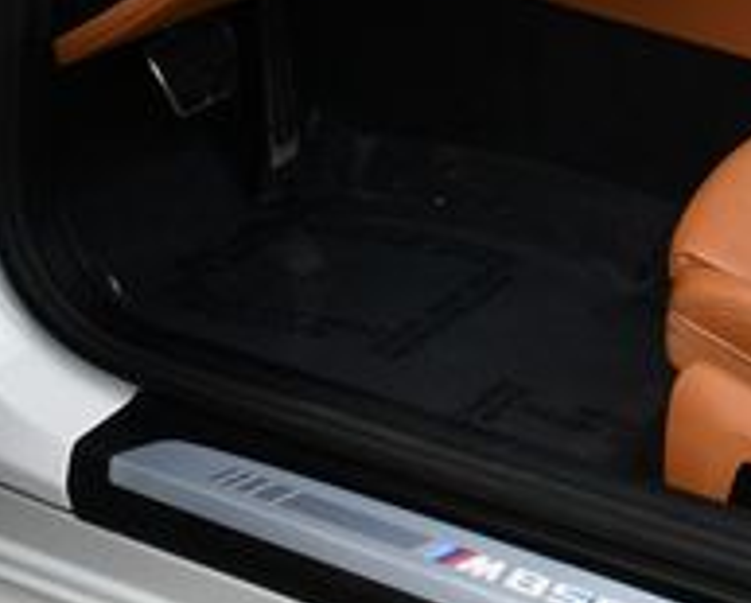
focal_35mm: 112
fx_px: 2493
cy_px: 19
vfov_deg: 13.6
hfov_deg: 16.4
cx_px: 922
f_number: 6.3
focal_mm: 18
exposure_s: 1/250
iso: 200
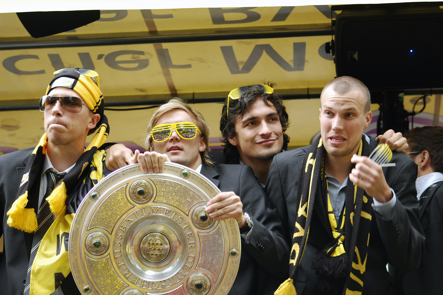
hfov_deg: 19.5
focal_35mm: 105
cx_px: 222
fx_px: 1291
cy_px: 148
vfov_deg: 13.0
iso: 200
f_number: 4
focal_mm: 70
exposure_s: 1/125
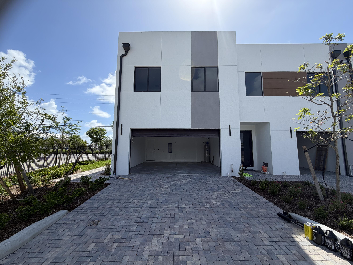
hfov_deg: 102.1
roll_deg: -0.4
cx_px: 176
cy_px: 132
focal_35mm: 14
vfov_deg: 85.7
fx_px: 143
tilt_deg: +6.5
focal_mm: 2.22
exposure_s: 1/853
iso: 20
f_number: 2.2
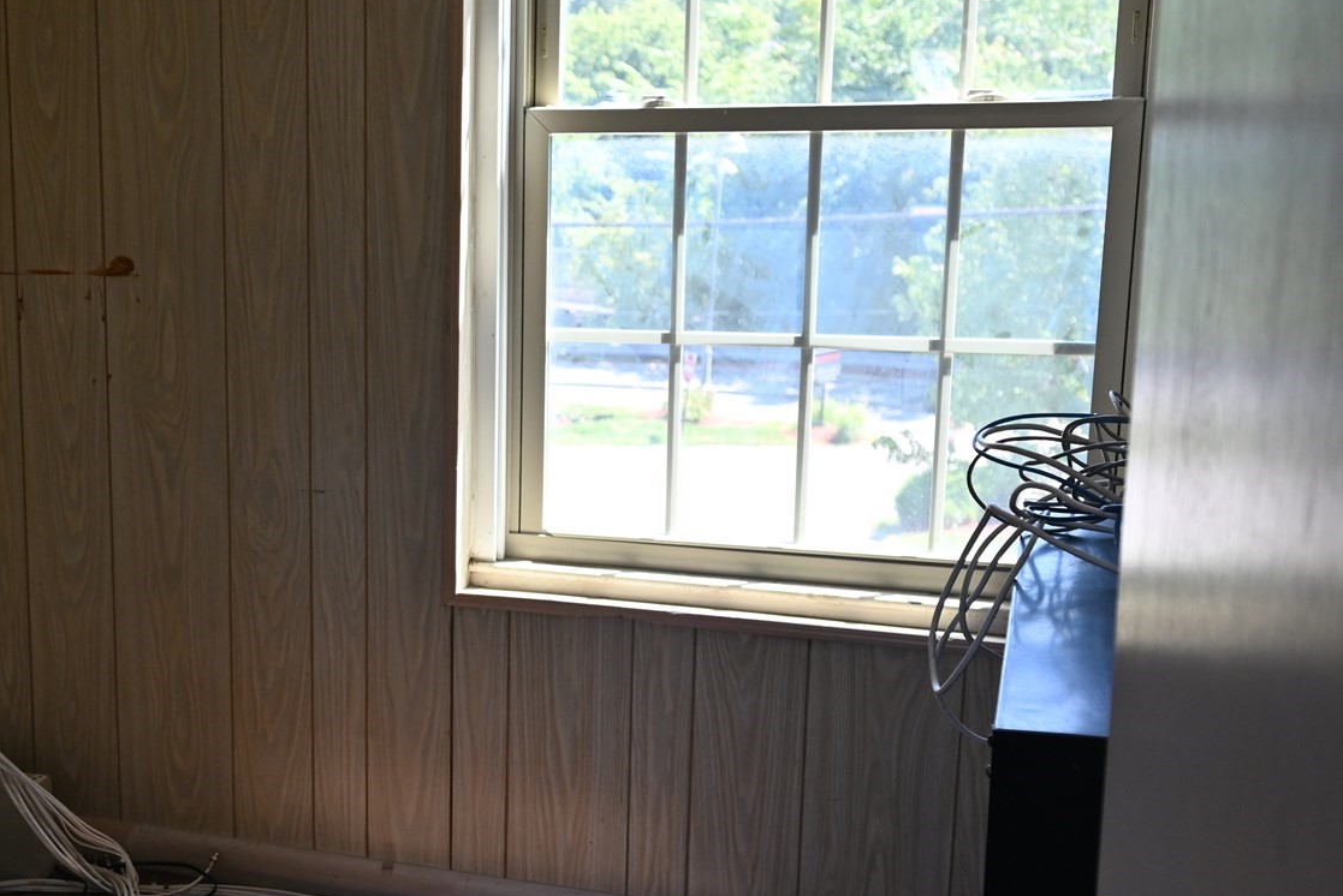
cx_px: 113
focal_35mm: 55
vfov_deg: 24.6
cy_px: 578
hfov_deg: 34.1
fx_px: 2053
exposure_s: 1/250
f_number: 4
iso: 400
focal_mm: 30
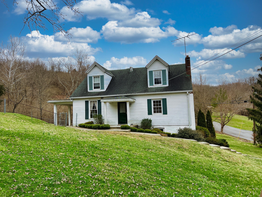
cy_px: 98
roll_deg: +2.0
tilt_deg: +4.6
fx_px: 197
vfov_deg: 53.1
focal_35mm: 26
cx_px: 131
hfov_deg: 67.3
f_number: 1.5
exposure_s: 1/2762
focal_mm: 5.7
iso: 50
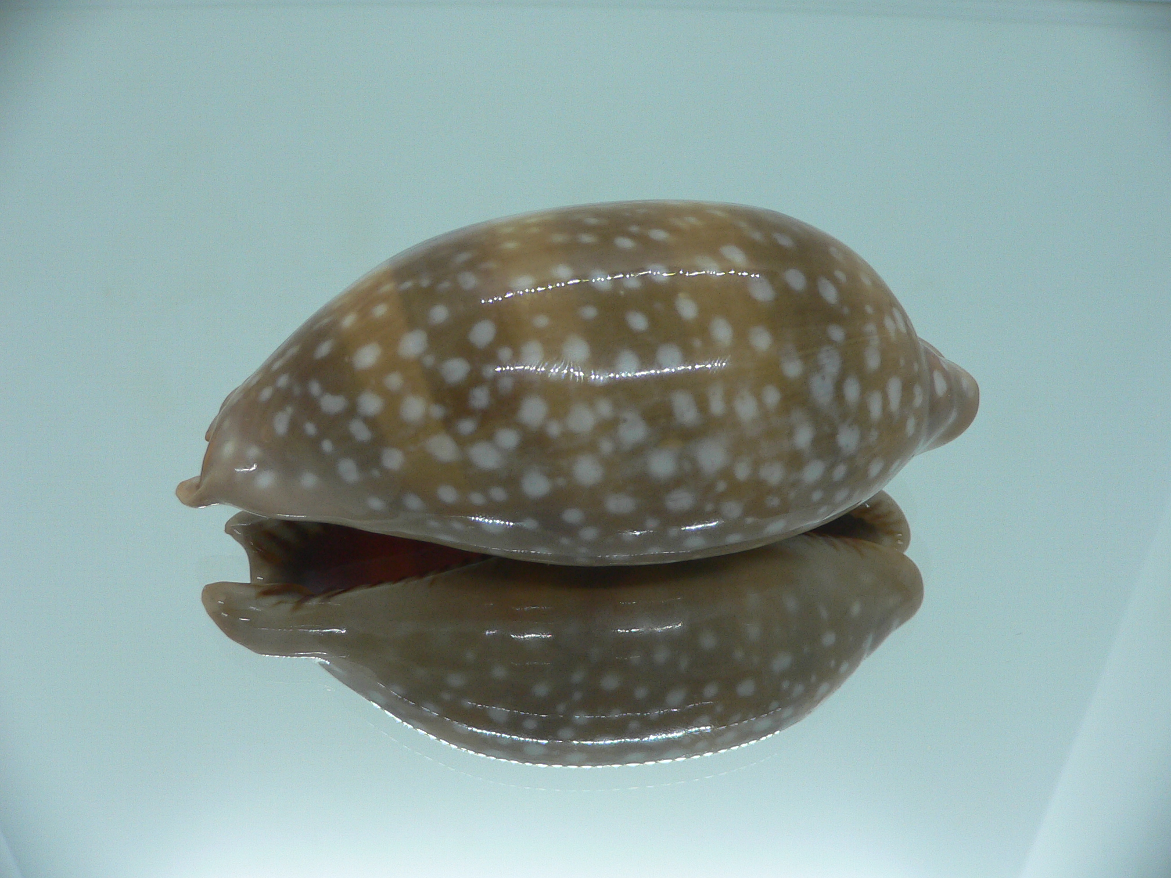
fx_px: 1184
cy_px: 439
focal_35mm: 35
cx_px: 586
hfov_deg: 52.6
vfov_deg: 40.7
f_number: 2.8
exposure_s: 1/60
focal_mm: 4.6
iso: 100
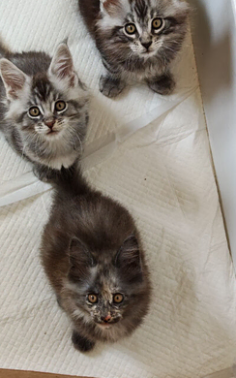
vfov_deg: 36.8
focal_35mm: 55
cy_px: 153
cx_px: 85
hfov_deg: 23.5
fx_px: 566
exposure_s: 1/380
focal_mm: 6.83
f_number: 2
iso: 250
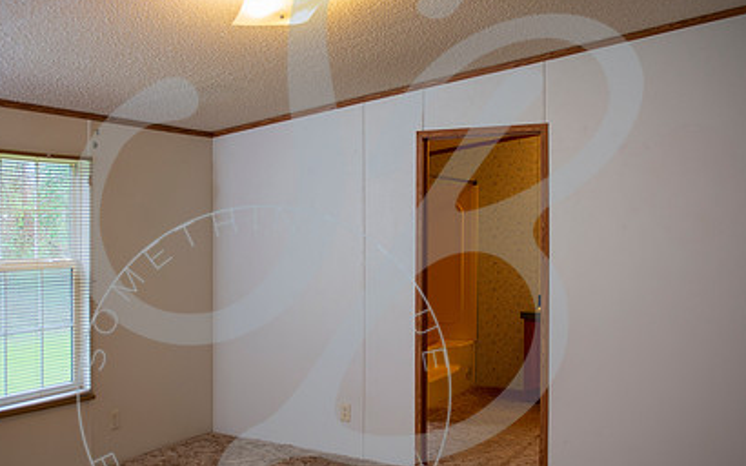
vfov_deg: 35.3
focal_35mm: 36
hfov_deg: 54.0
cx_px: 355
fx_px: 732
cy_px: 239
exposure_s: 1/100
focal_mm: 24
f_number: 2.8
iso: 200
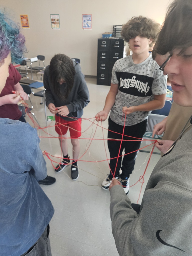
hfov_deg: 58.9
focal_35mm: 23
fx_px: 170
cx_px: 96
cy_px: 128
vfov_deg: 73.9
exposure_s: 1/60
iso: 640
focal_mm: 5.4
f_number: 1.8
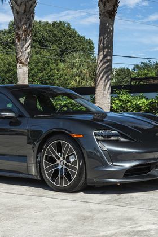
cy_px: 117
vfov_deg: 24.2
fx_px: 553
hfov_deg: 16.2
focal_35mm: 84
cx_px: 49
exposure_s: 1/100
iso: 100
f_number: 8
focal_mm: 41
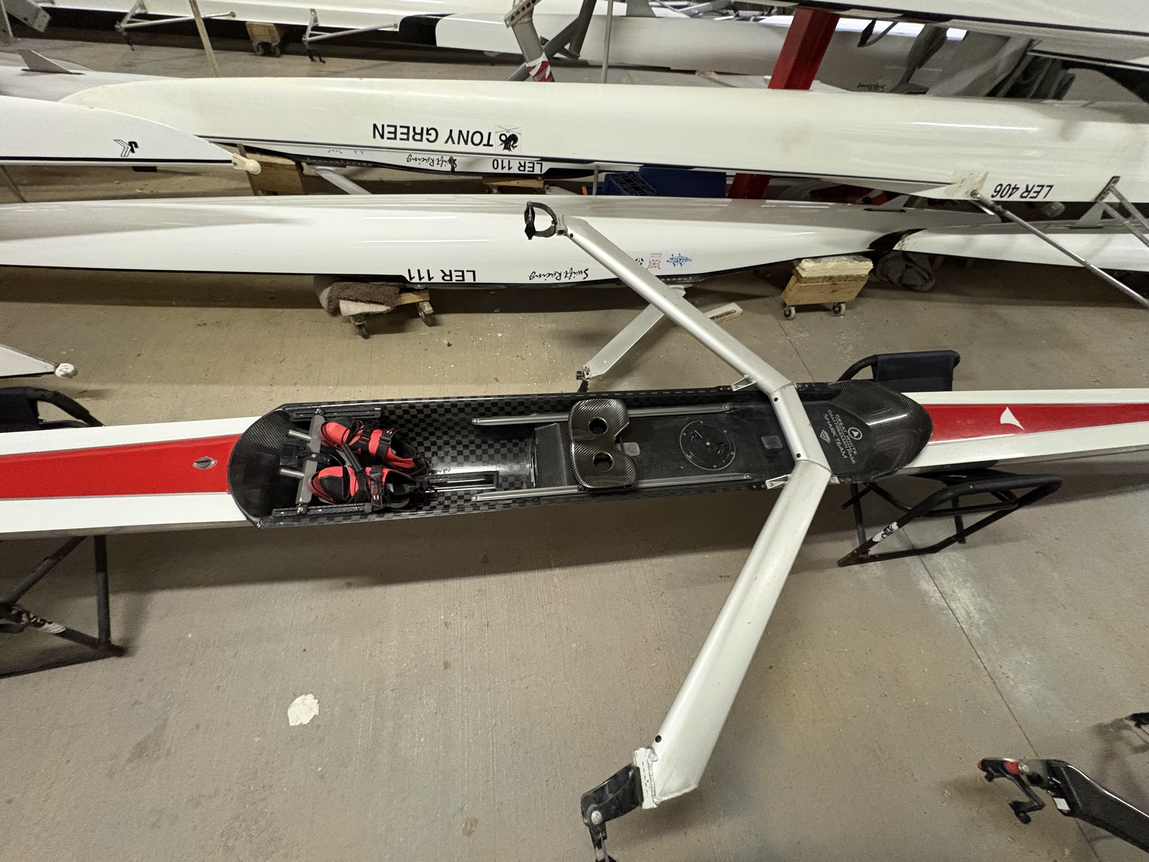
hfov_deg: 102.1
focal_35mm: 14
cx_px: 574
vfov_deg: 85.7
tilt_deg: -52.2
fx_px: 465
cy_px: 431
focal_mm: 2.22
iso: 800
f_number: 2.2
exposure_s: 1/50
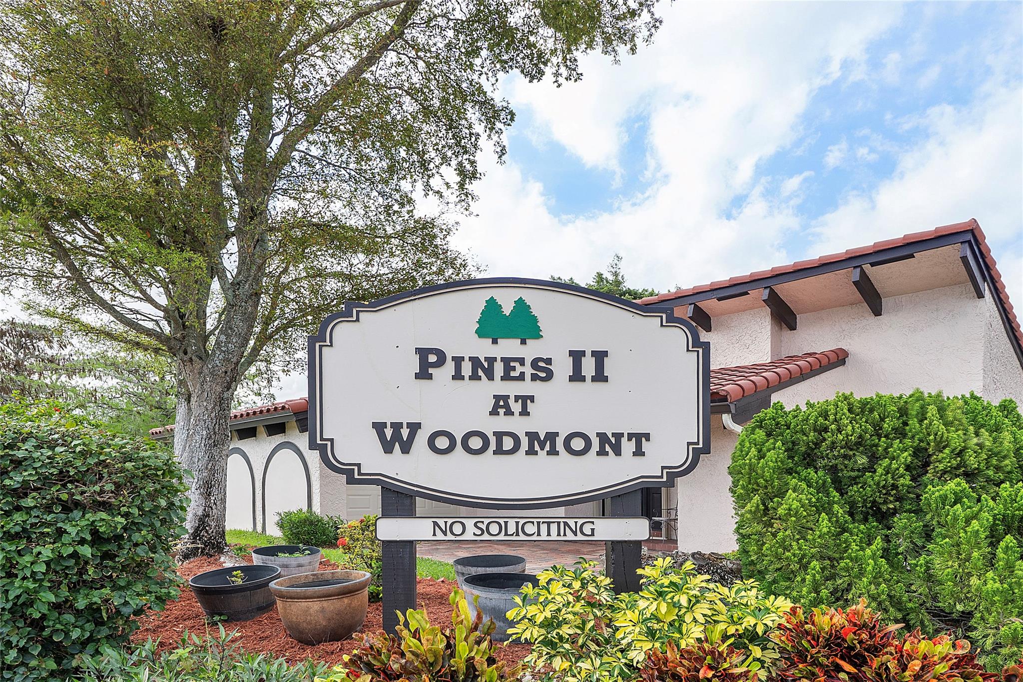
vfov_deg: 57.2
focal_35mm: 22
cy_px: 341
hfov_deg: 78.6
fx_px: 625
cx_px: 512
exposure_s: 1/400
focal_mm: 15
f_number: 6.3
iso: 250
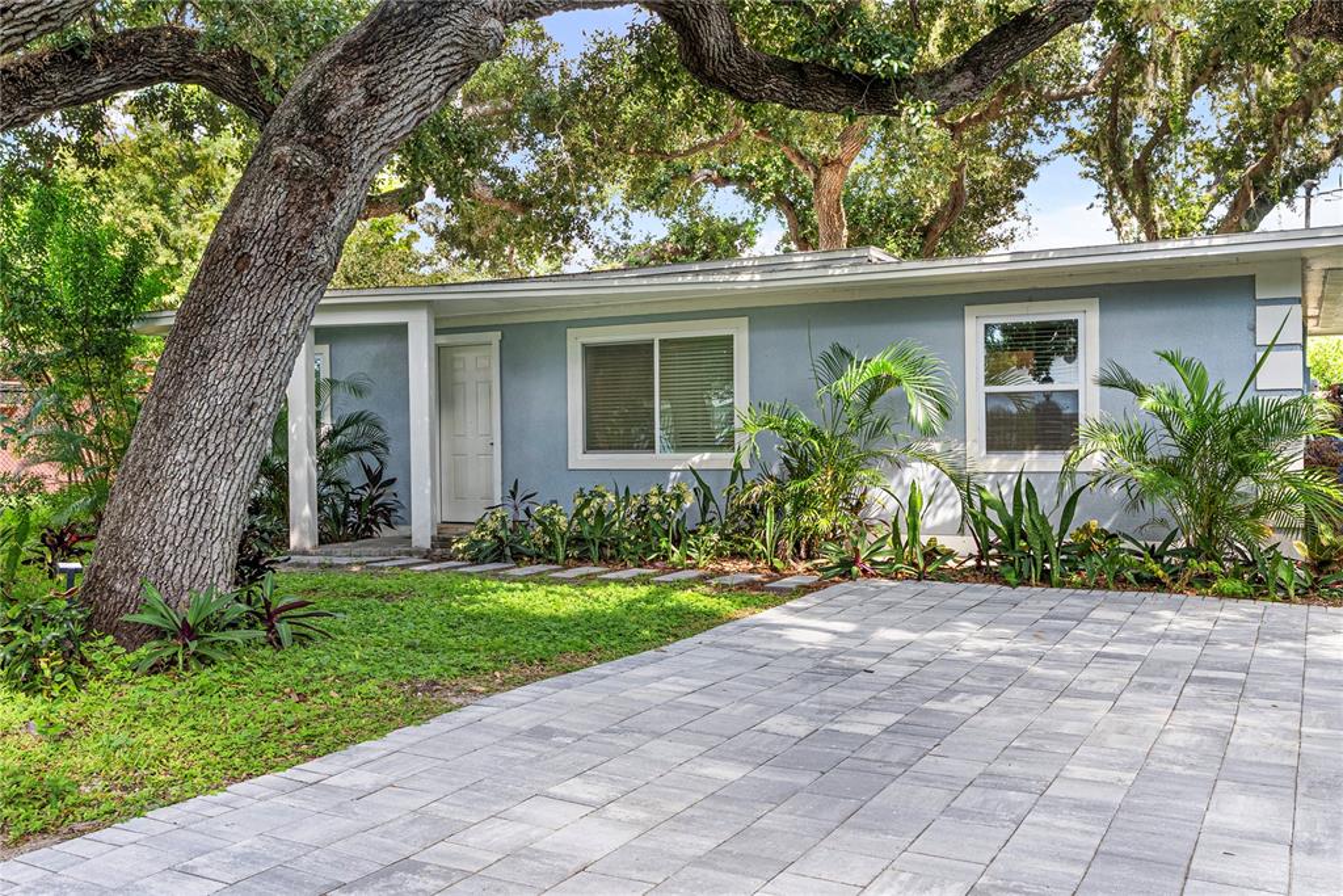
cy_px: 448
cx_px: 672
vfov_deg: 42.3
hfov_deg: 60.3
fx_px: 1157
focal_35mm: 31
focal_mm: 31
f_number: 9
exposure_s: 1/250
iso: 200
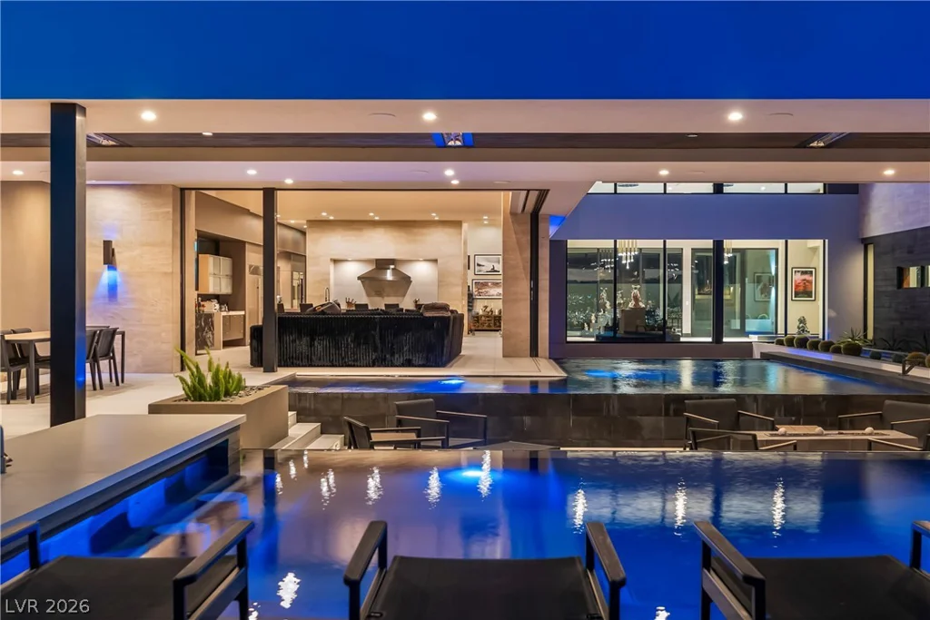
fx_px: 930
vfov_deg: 36.9
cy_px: 310
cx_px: 465
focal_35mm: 36
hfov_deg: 53.1
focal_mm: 24
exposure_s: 1/2
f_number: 3.2
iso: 250
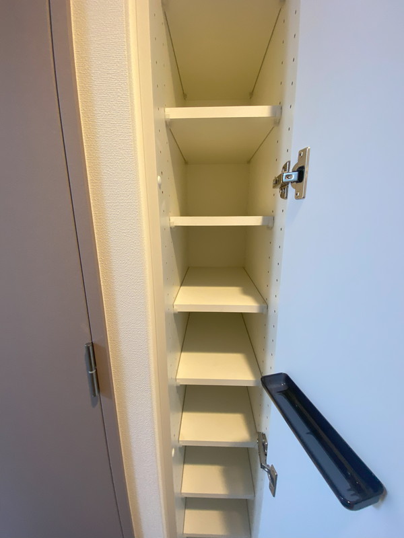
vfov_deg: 106.2
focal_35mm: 13
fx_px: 202
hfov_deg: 89.9
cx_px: 202
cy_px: 269
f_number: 2.4
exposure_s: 1/50
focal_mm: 1.54
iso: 125
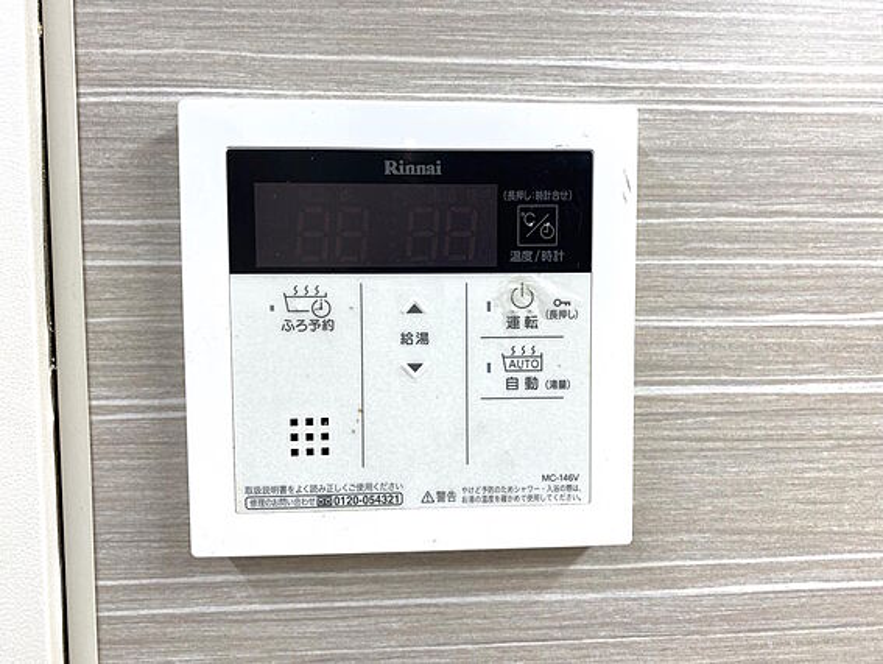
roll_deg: +0.2
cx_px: 442
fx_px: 664
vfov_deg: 53.1
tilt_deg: -3.7
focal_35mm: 26
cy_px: 332
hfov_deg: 67.3
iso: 80
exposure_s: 1/120
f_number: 1.8
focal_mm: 4.25
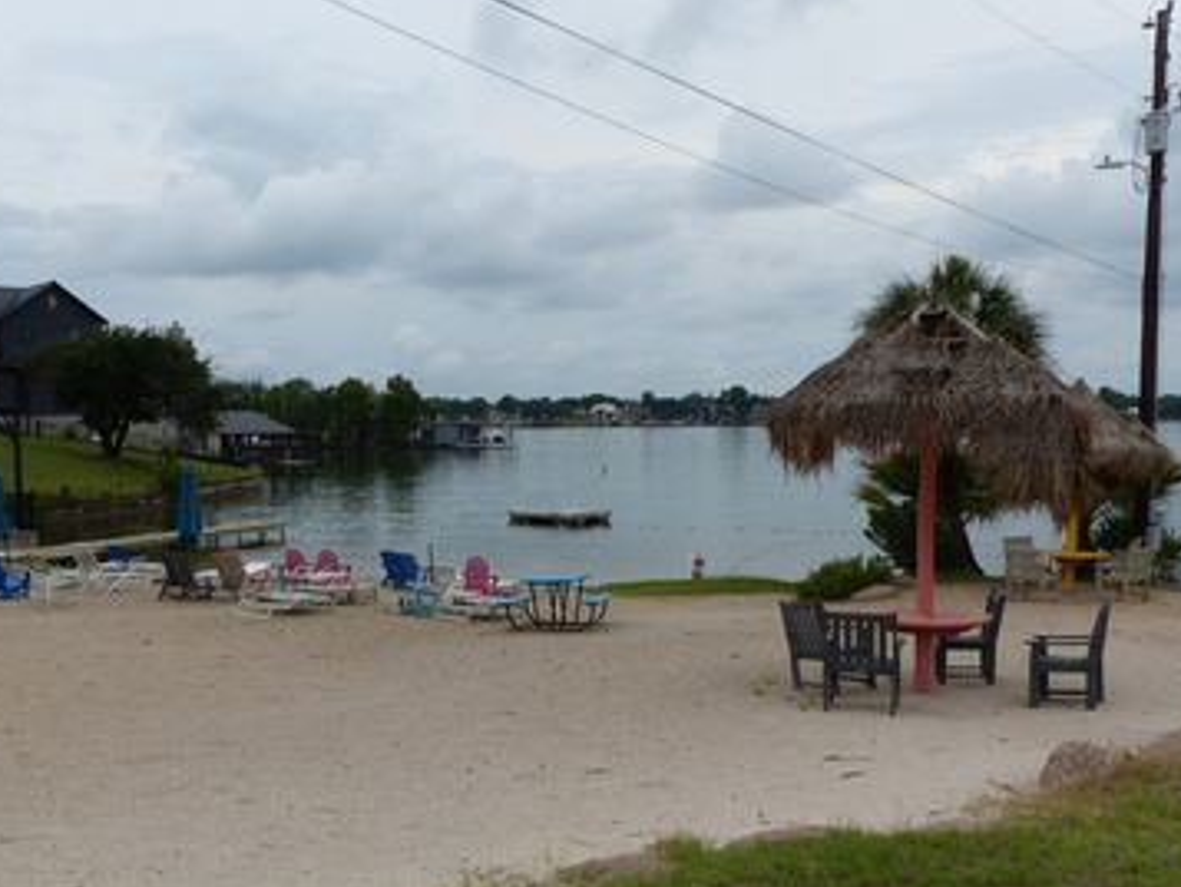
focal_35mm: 35
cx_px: 407
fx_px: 1195
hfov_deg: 51.8
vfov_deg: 40.5
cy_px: 538
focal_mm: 4.5
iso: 100
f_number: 4
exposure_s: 1/1600
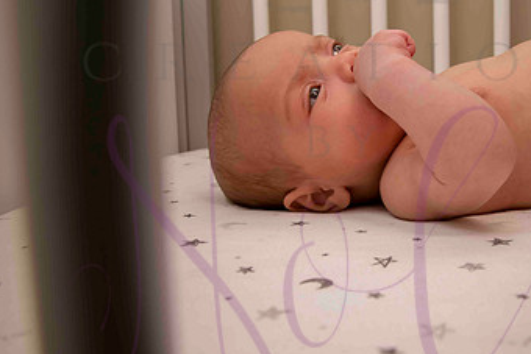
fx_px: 605
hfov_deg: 46.3
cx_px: 370
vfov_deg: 32.5
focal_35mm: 41
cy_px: 138
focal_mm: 24
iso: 800
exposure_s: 1/200
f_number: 8
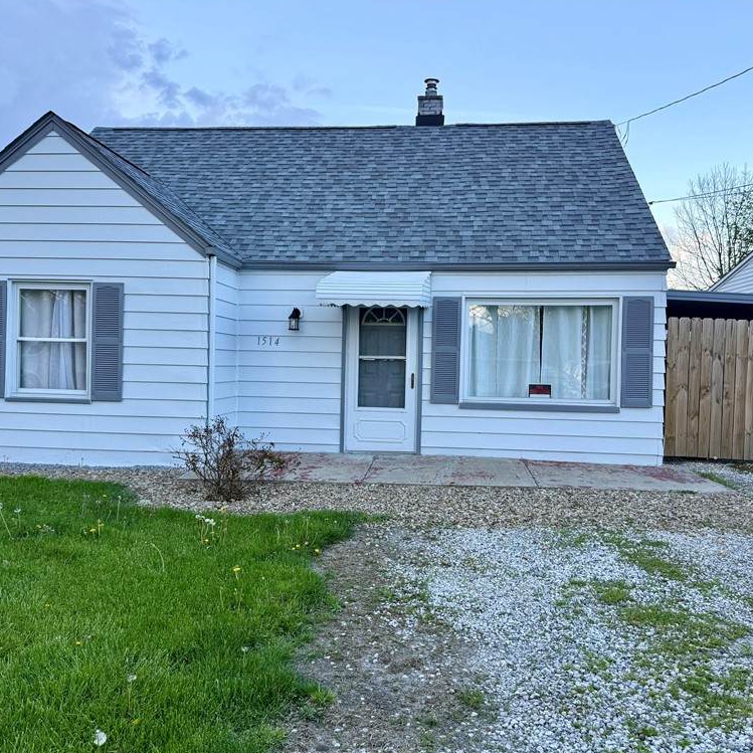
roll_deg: -1.4
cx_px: 372
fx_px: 714
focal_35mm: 29
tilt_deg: -0.1
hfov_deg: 55.6
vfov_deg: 55.6
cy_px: 373
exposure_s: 1/339
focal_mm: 6.76
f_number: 1.78
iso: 100
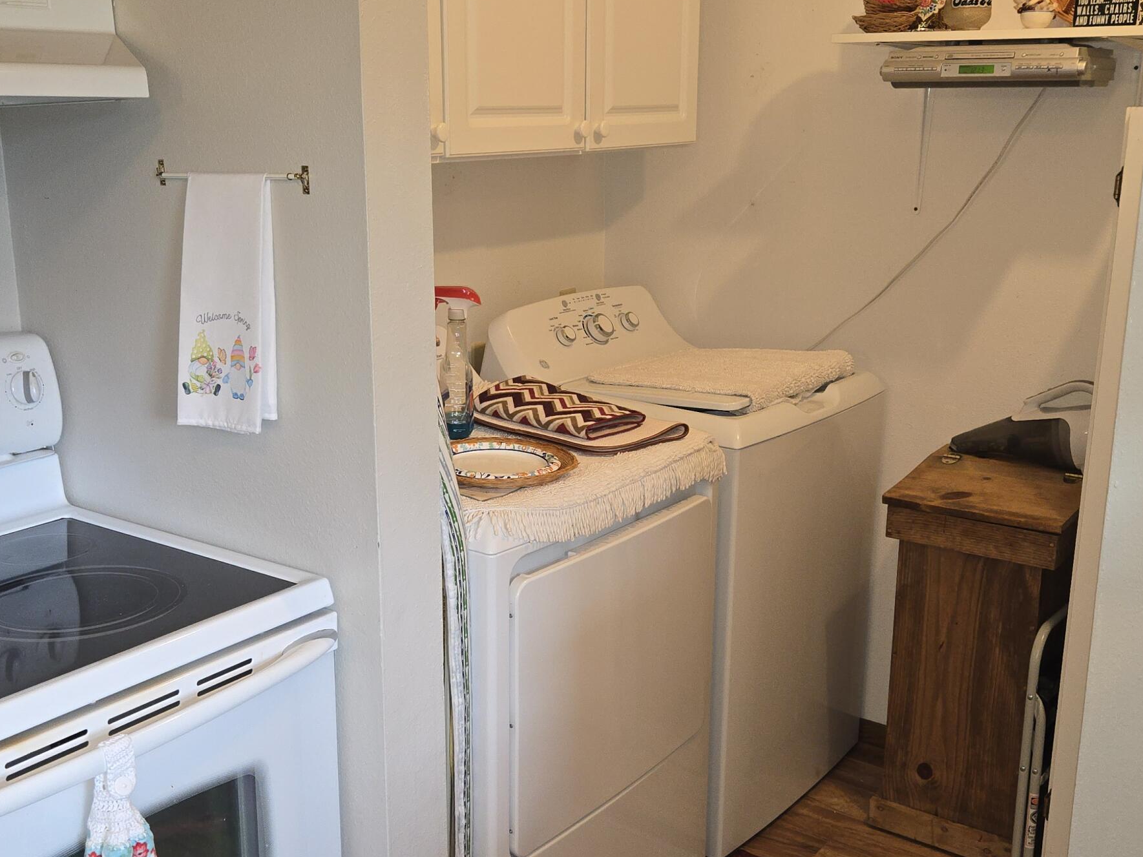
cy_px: 459
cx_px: 509
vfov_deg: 36.8
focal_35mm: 39
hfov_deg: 47.8
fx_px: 1288
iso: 100
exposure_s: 1/30
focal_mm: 5.4
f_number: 1.8
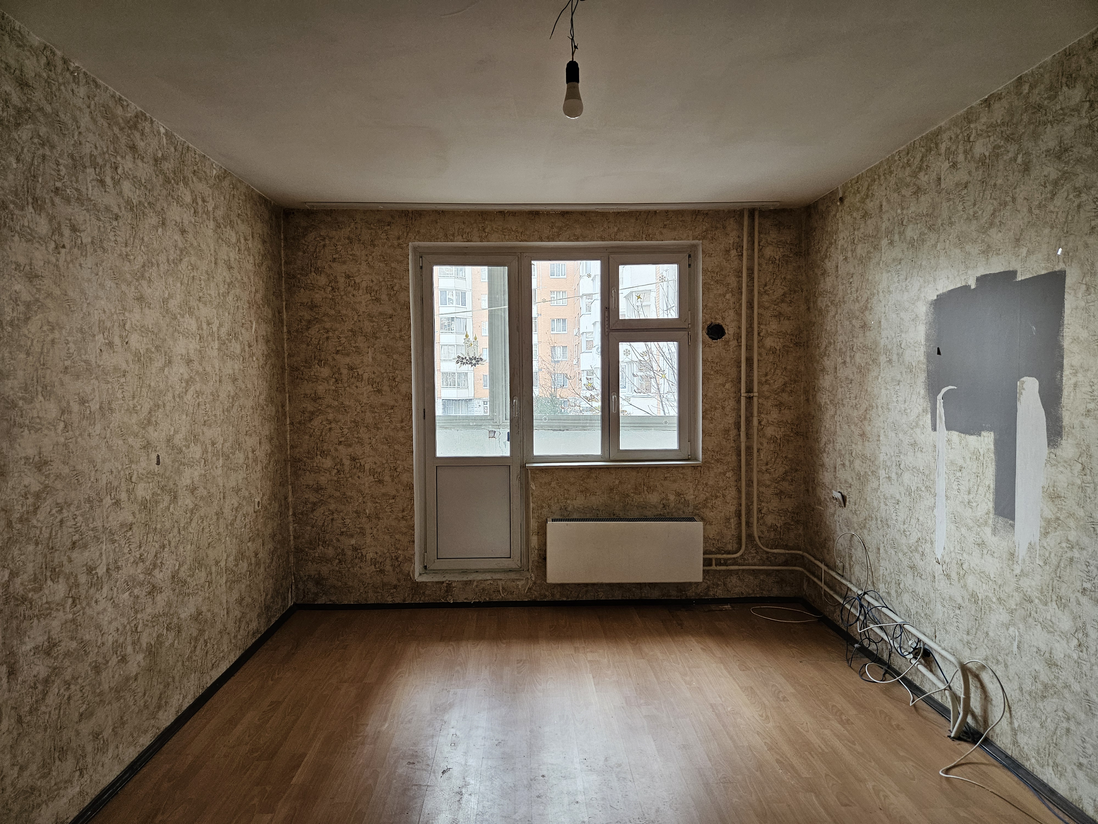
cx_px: 549
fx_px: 730
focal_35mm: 23
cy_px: 412
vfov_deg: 58.9
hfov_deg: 73.9
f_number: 1.8
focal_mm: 5.4
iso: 320
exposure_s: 1/100
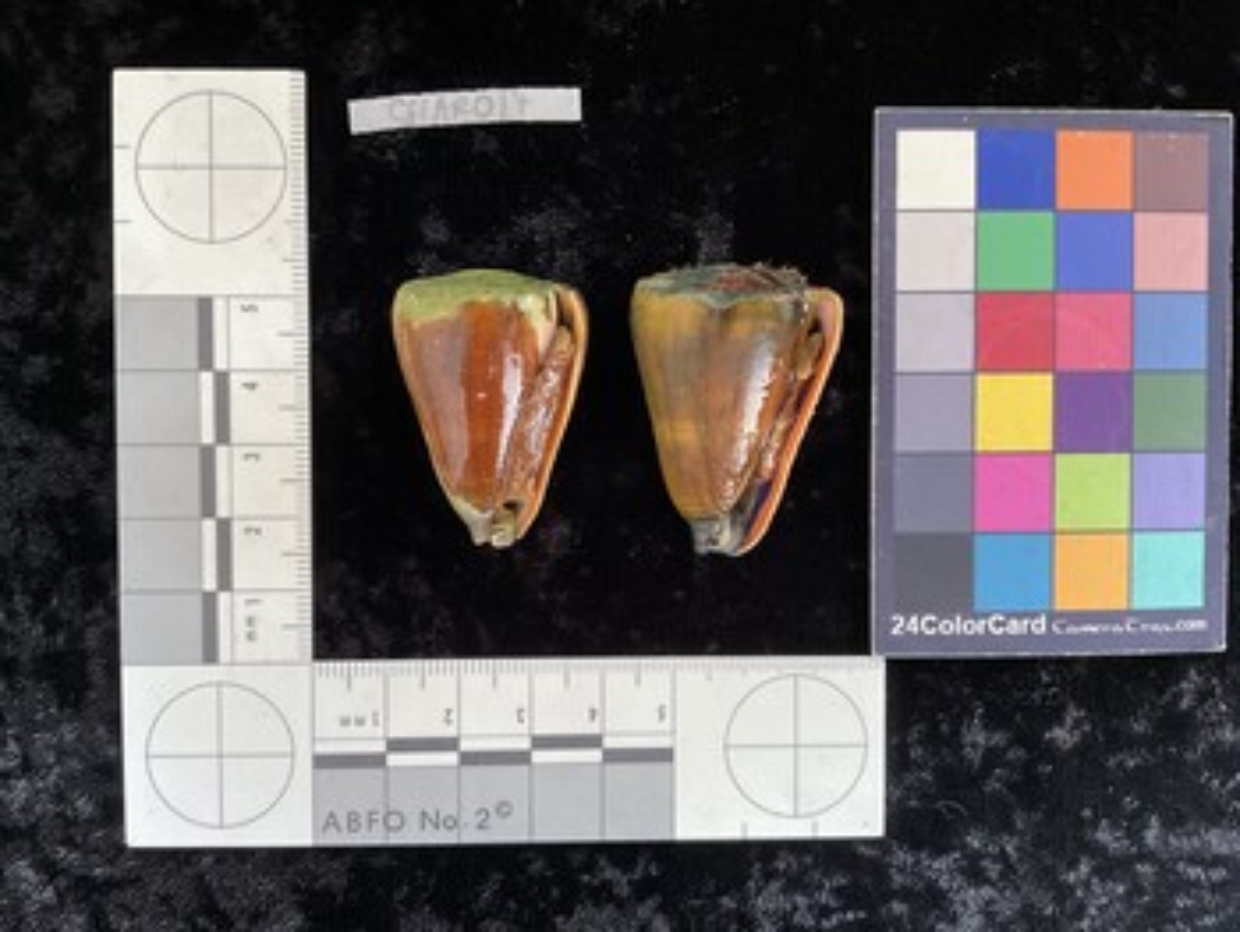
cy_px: 466
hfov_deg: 61.6
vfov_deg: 48.3
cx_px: 620
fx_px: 1040
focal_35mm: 29
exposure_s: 1/60
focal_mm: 3
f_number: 1.8
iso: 160
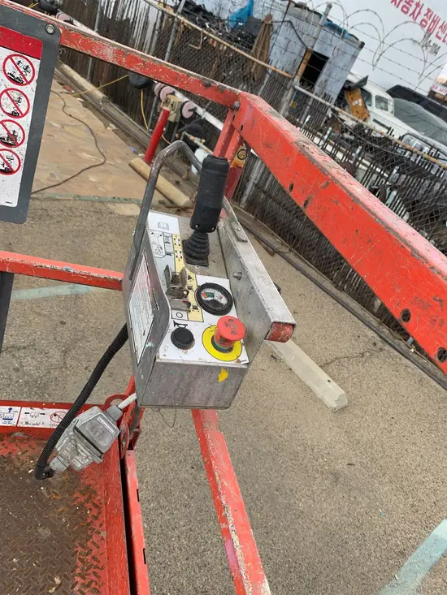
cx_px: 224
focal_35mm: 26
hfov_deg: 53.1
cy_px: 298
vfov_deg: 67.3
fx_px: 448
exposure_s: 1/362
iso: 25
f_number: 1.8
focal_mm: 4.25
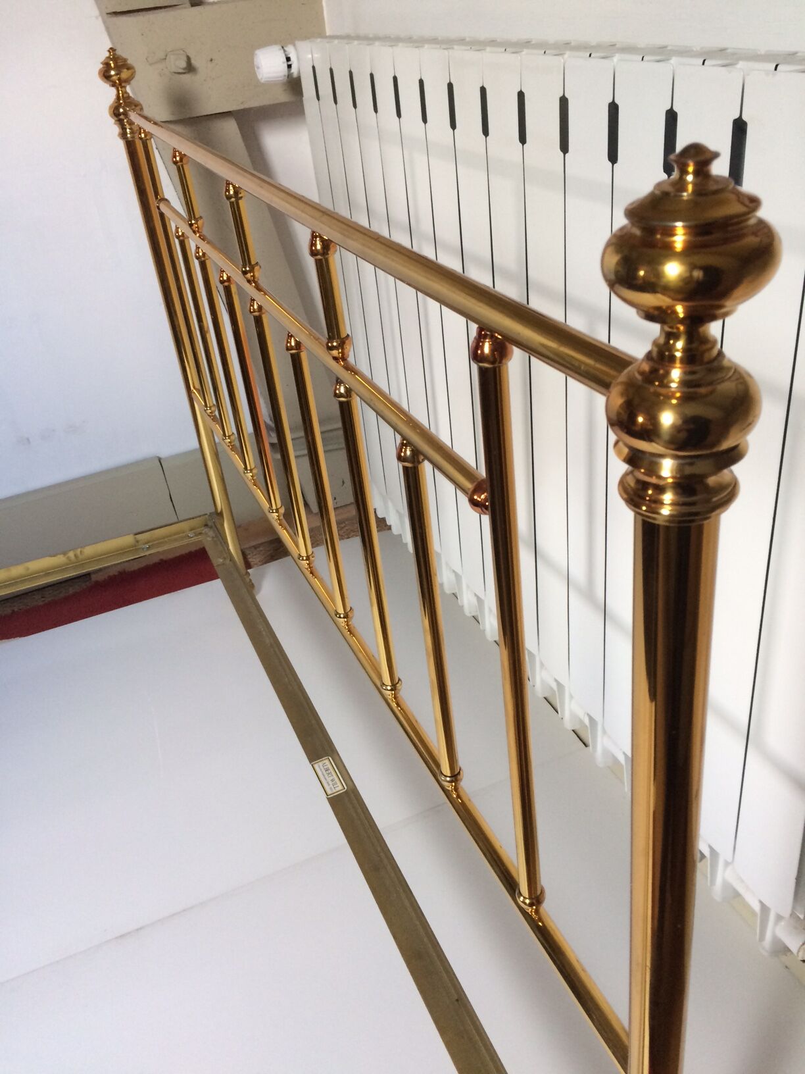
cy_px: 537
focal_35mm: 29
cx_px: 402
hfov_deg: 48.2
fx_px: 899
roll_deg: +8.1
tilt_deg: -32.9
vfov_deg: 61.7
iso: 160
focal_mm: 4.15
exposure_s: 1/33
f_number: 2.2
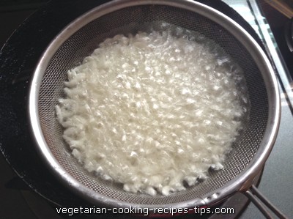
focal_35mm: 33
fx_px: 279
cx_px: 146
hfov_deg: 55.4
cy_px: 110
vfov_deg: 42.9
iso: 80
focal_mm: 3.3
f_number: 2.4
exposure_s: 1/24
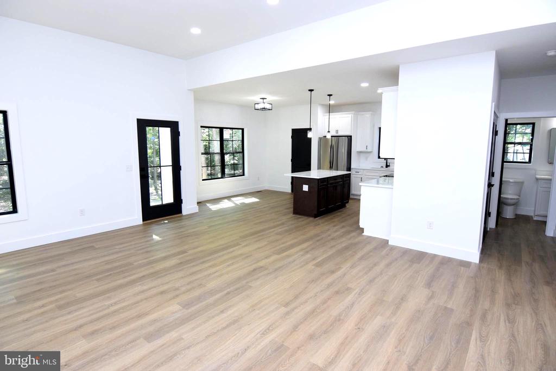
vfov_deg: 67.4
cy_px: 186
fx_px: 278
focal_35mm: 18
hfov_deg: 90.0
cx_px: 278
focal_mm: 12
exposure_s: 1/125
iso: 800
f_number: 5.6
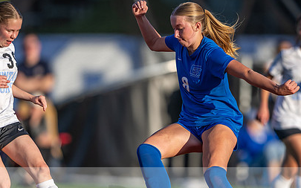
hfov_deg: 2.5
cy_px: 112
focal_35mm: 857
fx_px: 7029
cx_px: 199
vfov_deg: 1.5
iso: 140
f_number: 2.8
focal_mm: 400
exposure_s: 1/2000
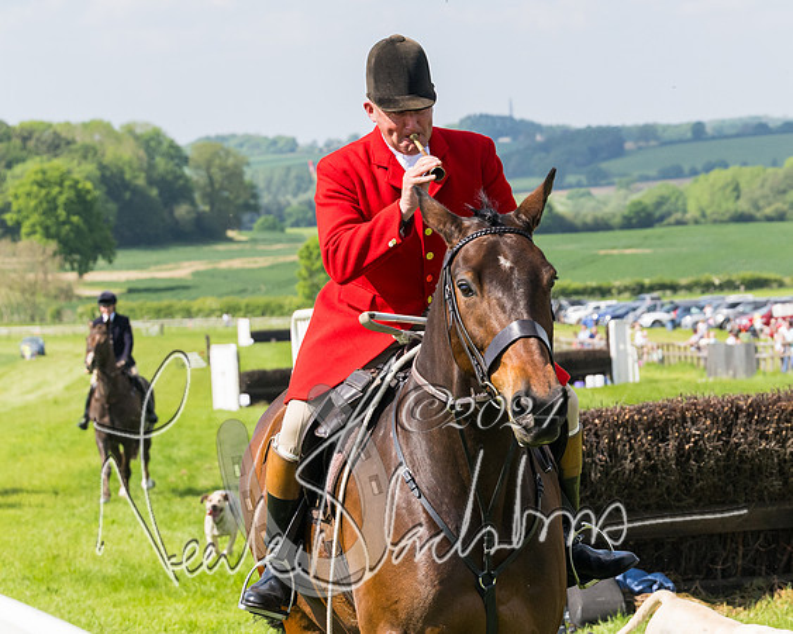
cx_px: 460
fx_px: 3881
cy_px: 251
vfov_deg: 9.3
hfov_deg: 11.7
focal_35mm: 165
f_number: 5
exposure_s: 1/2000
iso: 400
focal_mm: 70
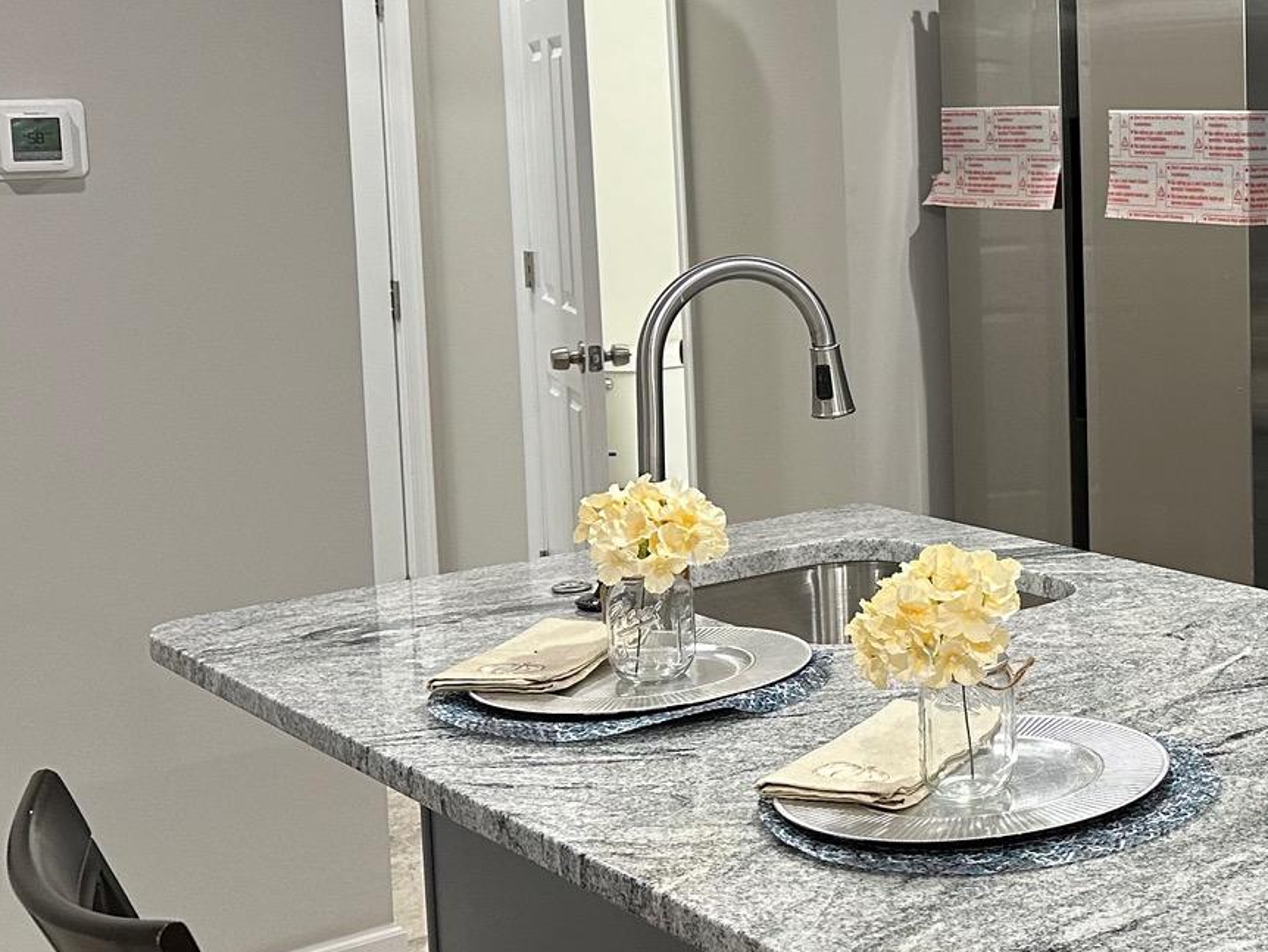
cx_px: 1375
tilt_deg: -6.1
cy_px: 303
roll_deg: +0.7
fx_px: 2089
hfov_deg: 30.4
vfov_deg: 25.5
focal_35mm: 57
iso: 200
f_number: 1.78
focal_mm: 6.86
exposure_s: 1/60
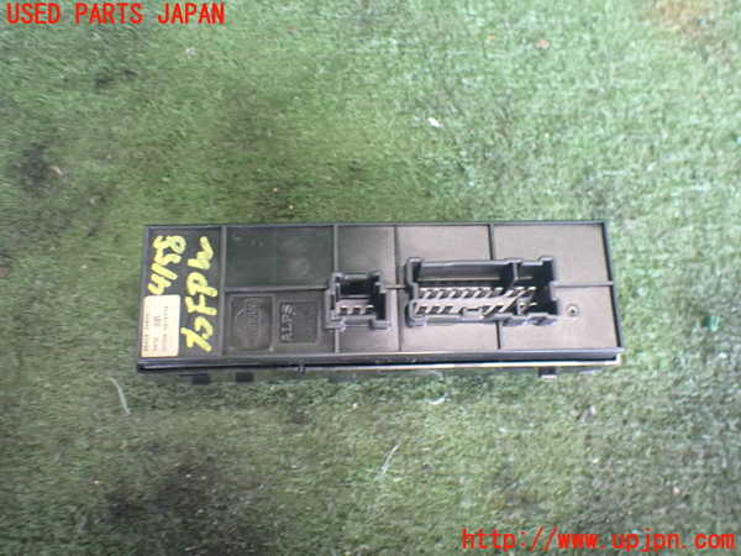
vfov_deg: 46.8
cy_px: 278
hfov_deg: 60.0
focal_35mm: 30
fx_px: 642
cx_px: 370
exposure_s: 1/50
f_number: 2.3
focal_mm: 5.4
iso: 800
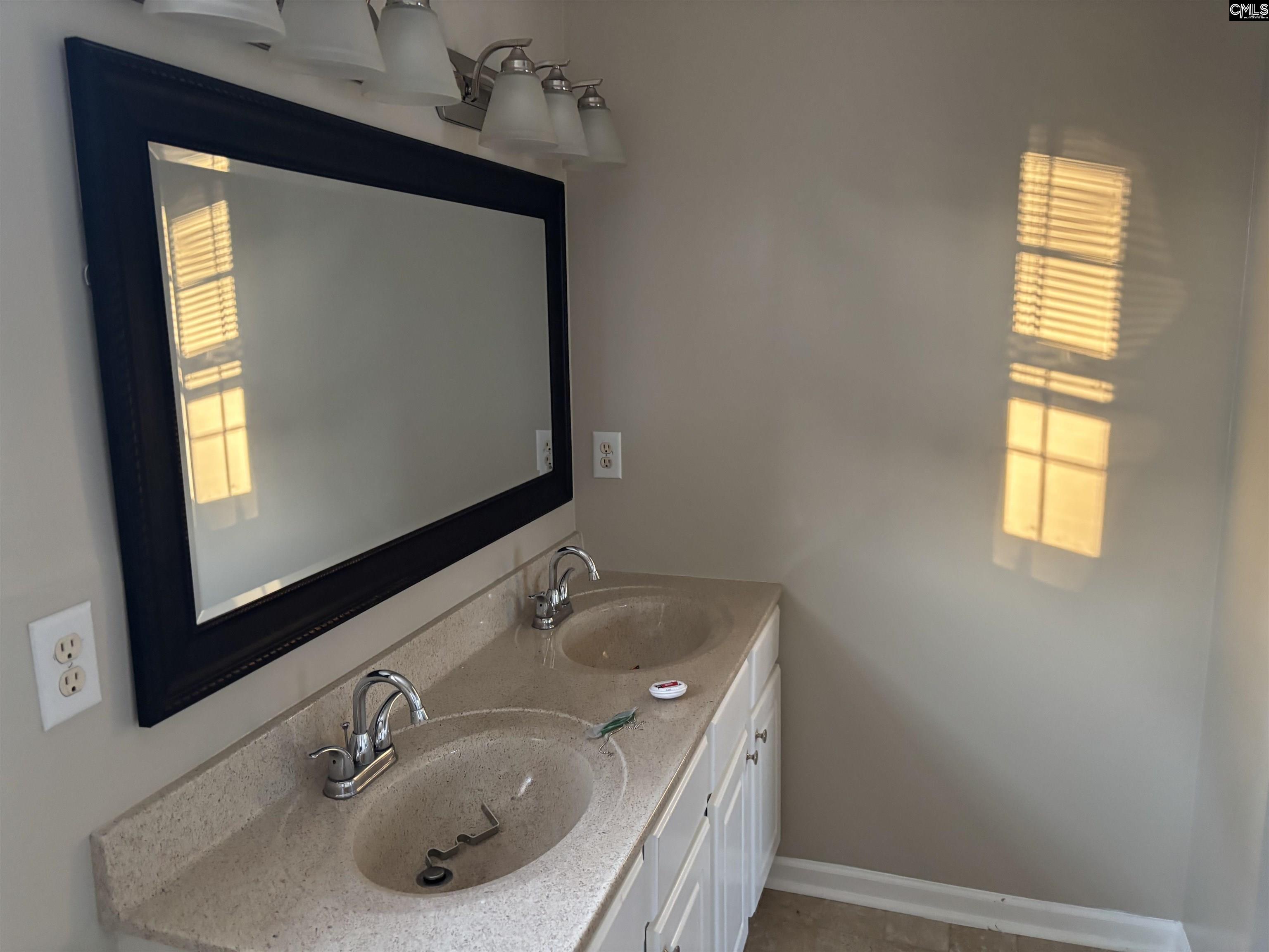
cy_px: 476
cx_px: 634
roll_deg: +0.9
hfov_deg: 67.3
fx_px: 953
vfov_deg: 53.1
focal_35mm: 26
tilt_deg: -11.6
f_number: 1.6
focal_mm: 5.96
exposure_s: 1/60
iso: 400
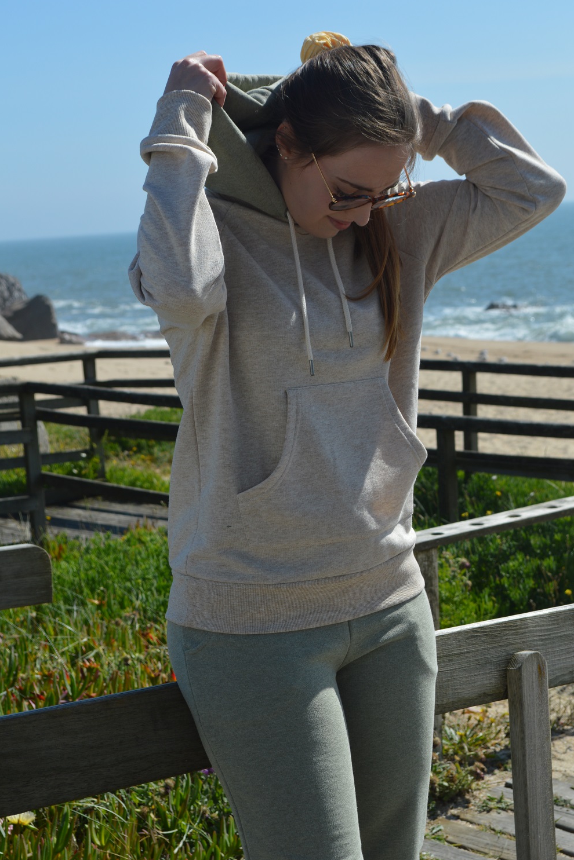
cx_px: 289
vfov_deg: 24.3
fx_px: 1997
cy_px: 433
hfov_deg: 16.4
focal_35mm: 84
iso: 100
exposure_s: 1/320
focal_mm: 55
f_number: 9
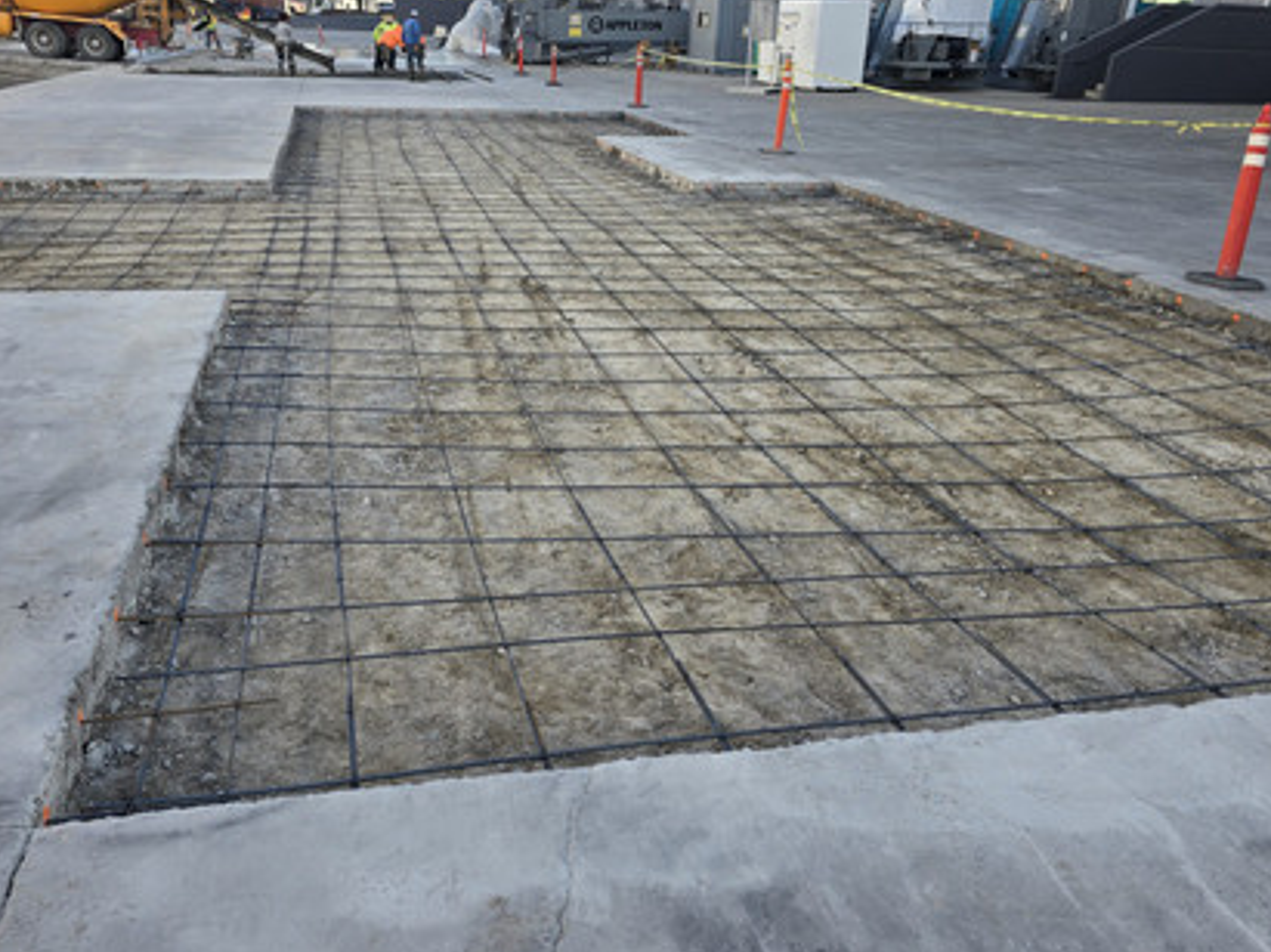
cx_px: 544
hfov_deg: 63.2
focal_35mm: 28
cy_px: 385
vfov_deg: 49.4
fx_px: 1028
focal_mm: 6.3
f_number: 1.7
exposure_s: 1/250
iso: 12
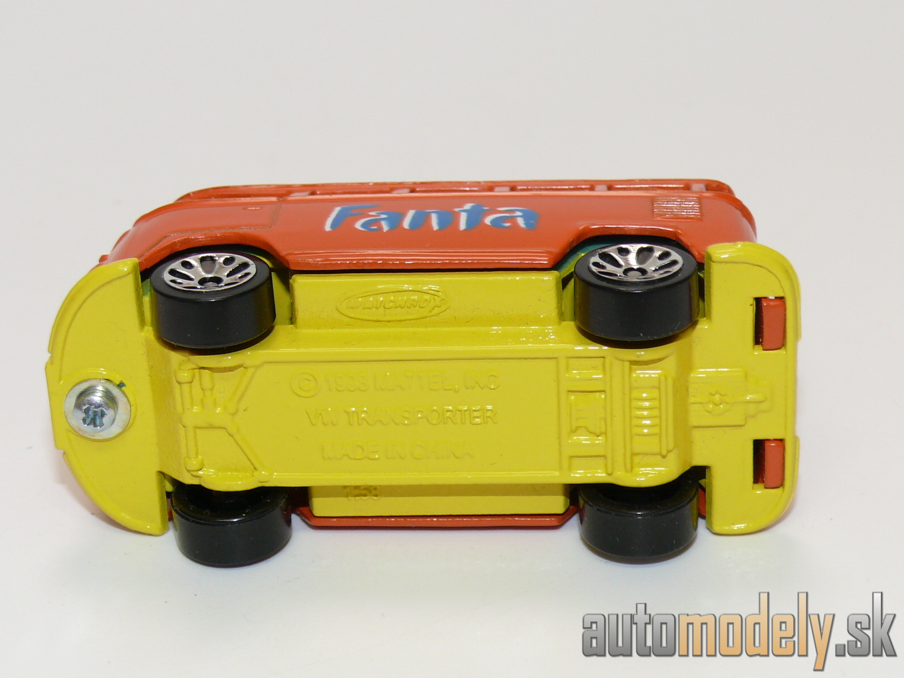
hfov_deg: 19.3
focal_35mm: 102
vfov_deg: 14.5
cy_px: 339
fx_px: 2664
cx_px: 452
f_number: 4
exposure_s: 1/30
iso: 100
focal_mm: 13.4
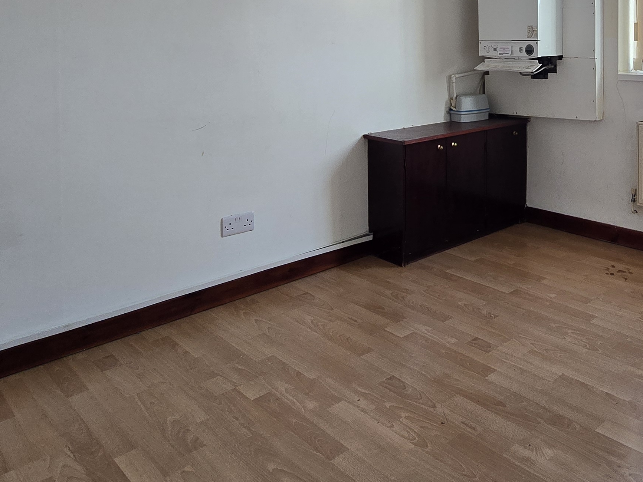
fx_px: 557
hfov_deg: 56.2
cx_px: 503
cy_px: 49
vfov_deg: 42.9
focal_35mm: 30
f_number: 2.2
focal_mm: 2.2
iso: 80
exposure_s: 1/50
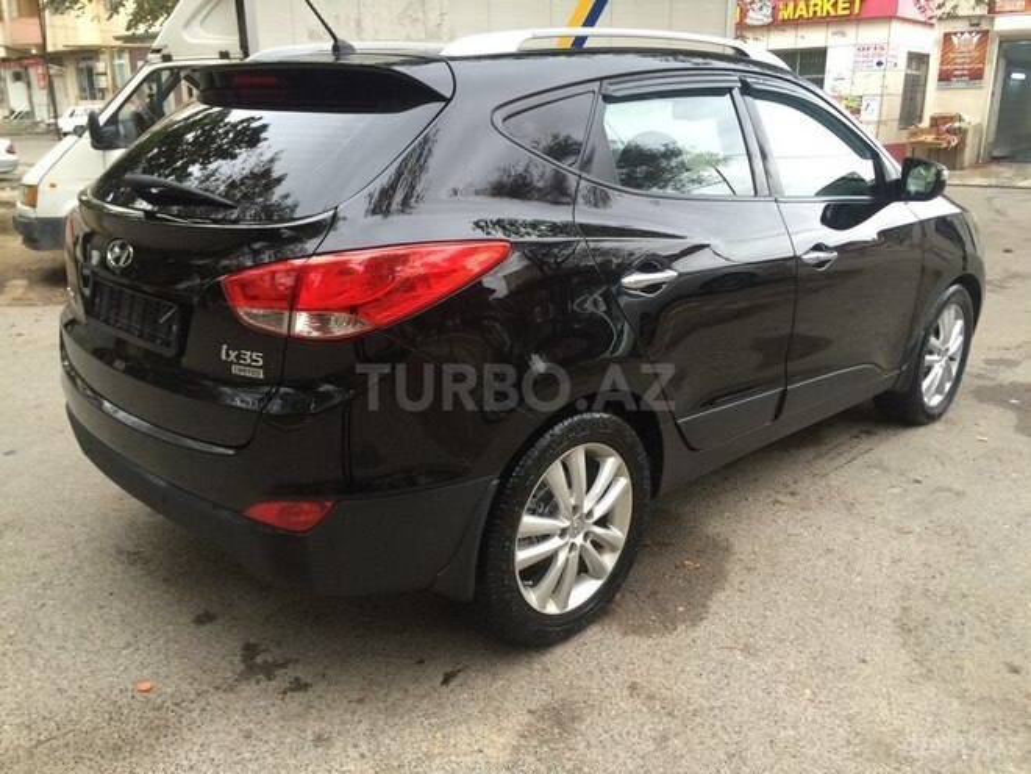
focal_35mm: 29
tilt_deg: -18.2
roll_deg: +1.3
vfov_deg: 48.2
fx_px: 864
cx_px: 516
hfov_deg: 61.7
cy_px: 387
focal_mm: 4.15
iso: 64
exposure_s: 1/33
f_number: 2.2
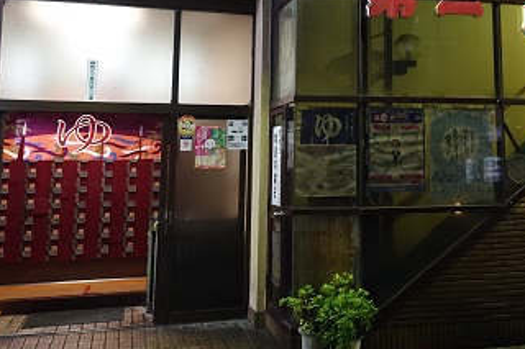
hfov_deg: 42.7
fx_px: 656
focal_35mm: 45
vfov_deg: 29.0
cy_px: 61
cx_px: 372
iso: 1000
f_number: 1.8
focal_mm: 8.8
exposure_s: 1/30
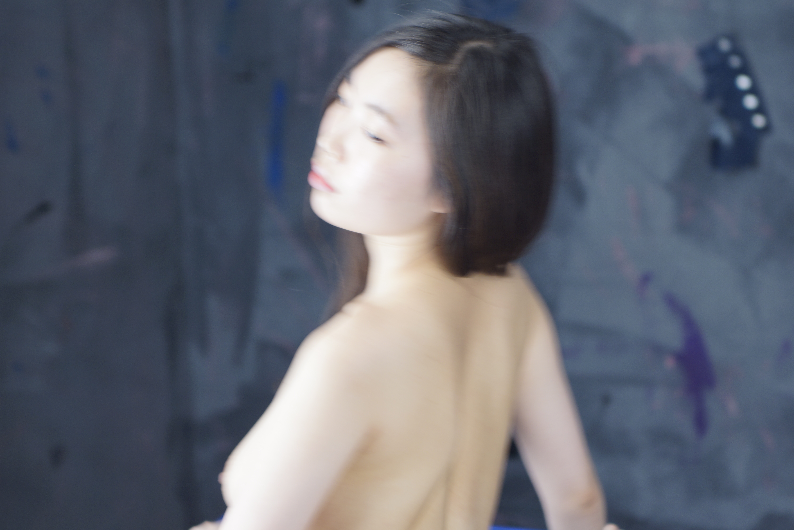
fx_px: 2316
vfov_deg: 13.0
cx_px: 397
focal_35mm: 105
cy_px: 265
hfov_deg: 19.5
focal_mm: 70
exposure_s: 1/20
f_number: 2.8
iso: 100
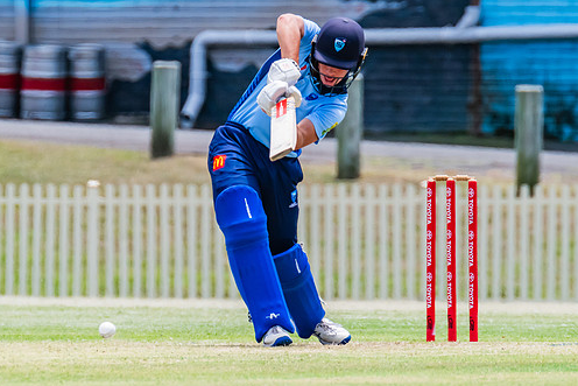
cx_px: 264
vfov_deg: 1.2
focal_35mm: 1178
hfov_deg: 1.8
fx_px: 18918
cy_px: 146
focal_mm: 600
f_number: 9
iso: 800
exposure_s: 1/2000
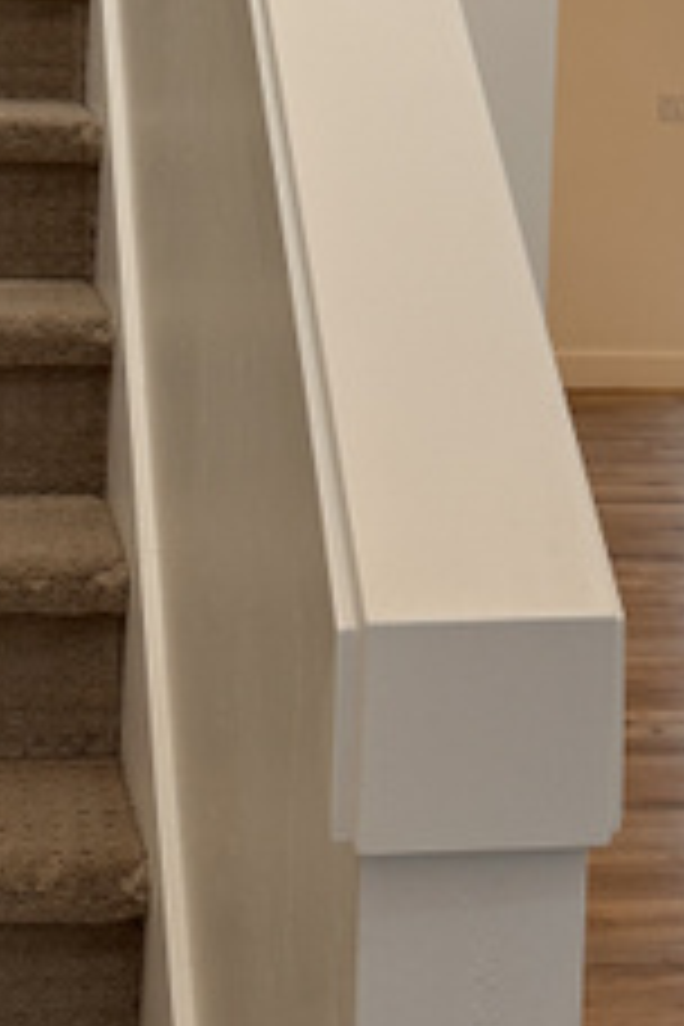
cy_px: -9
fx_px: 2394
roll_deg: -2.8
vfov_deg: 23.2
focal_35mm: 84
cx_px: 360
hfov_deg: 16.3
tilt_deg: -1.5
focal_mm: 6.86
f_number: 1.78
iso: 80
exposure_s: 1/120
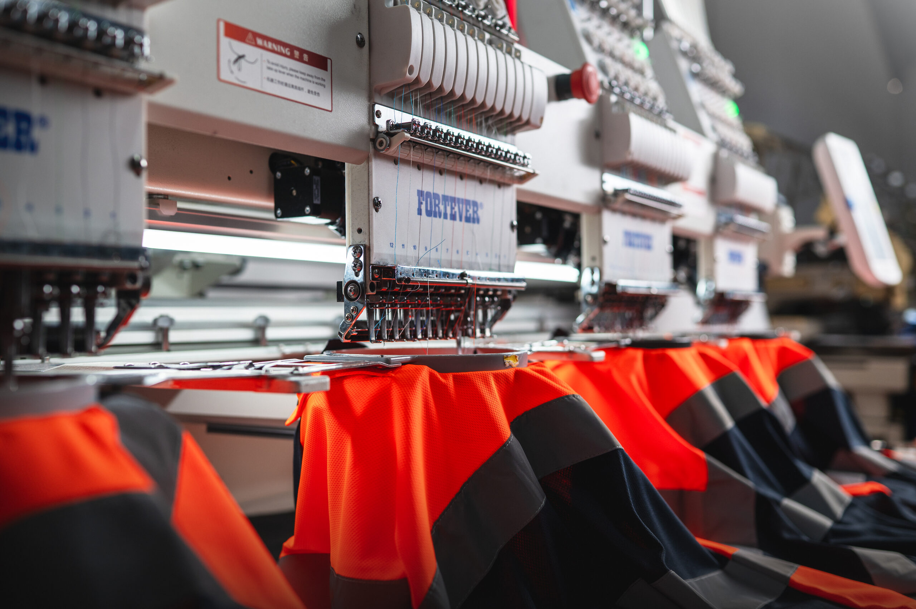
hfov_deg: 54.5
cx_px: 458
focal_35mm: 35
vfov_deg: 37.8
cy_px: 304
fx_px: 890
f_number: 2.8
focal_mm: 35
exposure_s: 1/125
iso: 160
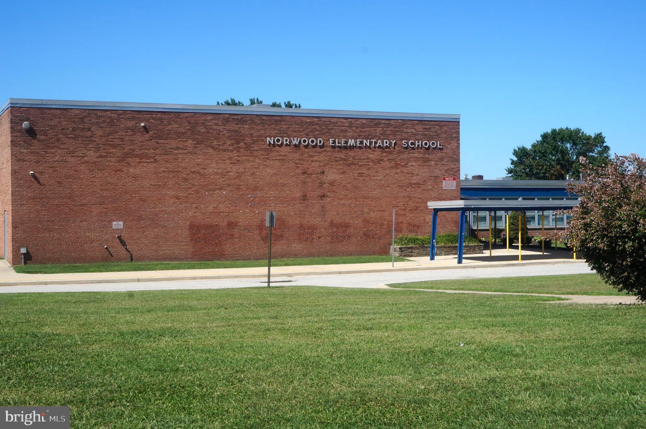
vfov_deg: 25.7
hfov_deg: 37.9
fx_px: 941
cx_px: 323
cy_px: 214
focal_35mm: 52
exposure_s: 1/200
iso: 200
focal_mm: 35
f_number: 16
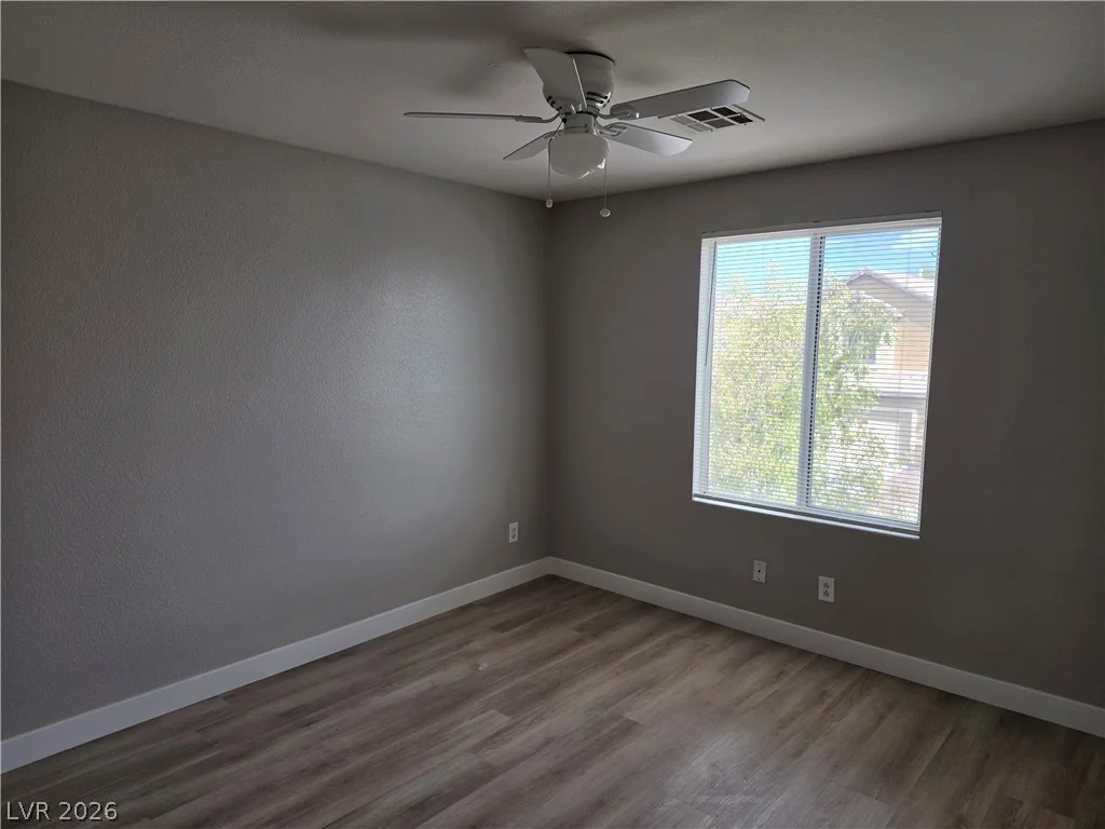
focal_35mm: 23
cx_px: 552
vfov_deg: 58.9
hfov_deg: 73.9
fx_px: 734
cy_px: 414
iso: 40
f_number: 1.7
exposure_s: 1/359
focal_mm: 6.25
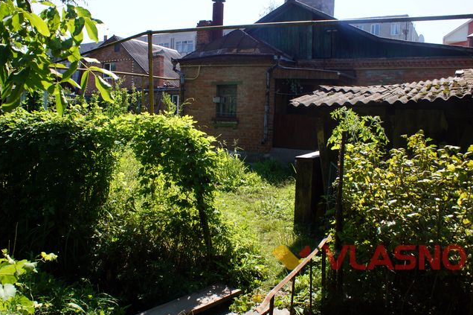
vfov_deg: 39.9
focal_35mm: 33
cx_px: 227
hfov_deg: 57.2
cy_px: 157
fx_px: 433
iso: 100
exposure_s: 1/125
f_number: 8
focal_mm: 20
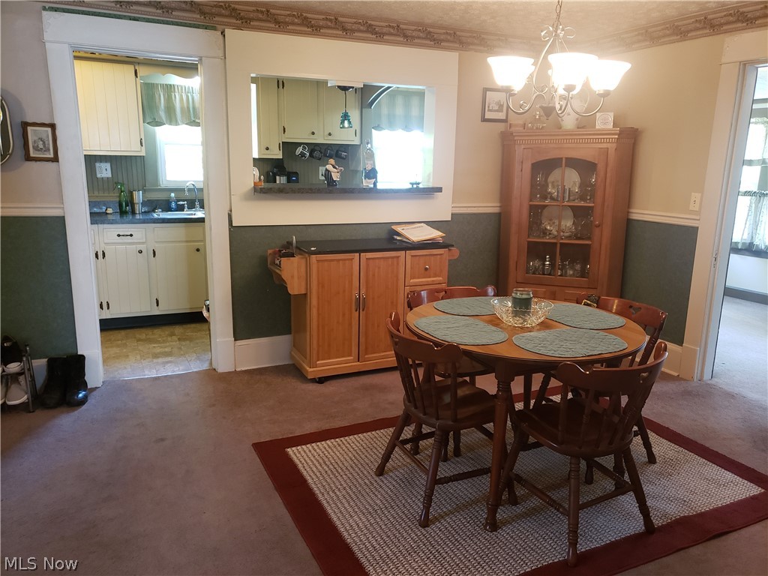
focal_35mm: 26
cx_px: 384
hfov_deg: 67.3
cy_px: 288
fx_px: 577
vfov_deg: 53.1
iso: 250
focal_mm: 4.3
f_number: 1.5
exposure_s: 1/30
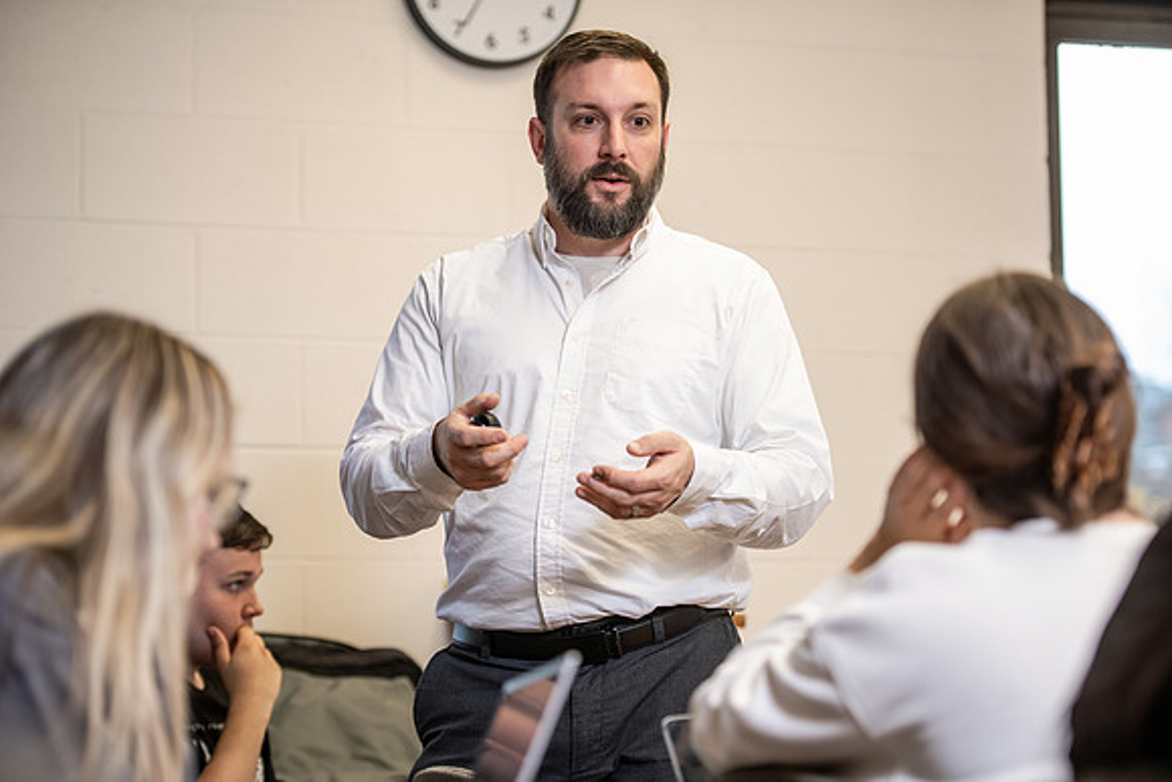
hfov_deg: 20.8
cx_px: 586
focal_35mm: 98
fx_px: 3191
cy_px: 391
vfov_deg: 14.0
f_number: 2.8
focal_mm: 98
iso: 1000
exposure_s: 1/200
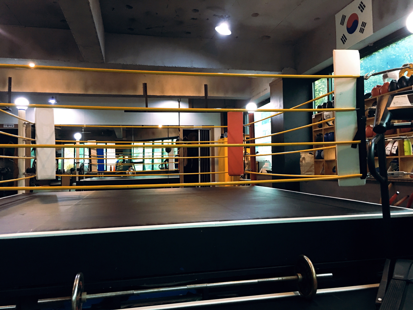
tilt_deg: +3.6
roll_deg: +0.8
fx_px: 346
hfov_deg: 61.7
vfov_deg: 48.2
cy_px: 155
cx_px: 206
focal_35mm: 29
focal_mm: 4.15
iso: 100
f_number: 2.2
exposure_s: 1/15
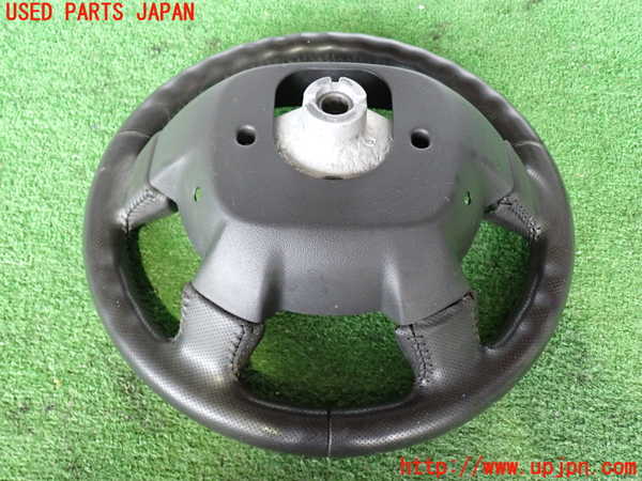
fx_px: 593
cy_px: 240
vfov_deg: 44.2
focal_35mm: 32
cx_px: 321
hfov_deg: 56.8
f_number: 2.4
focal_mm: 5.79
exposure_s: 1/30
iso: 800
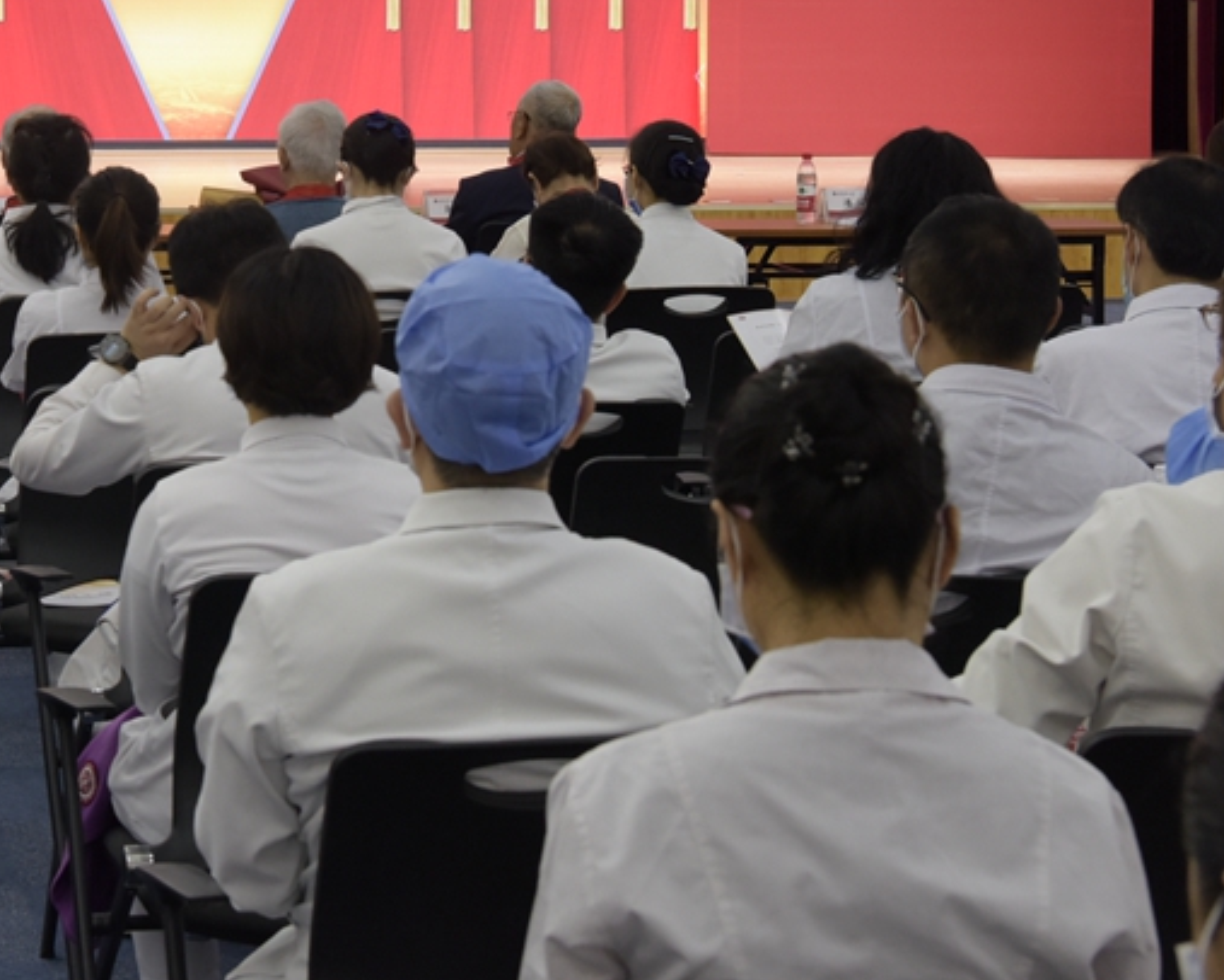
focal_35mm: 111
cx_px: 77
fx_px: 4023
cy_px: 110
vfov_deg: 13.8
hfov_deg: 17.0
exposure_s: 1/80
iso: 1250
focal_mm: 50
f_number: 9
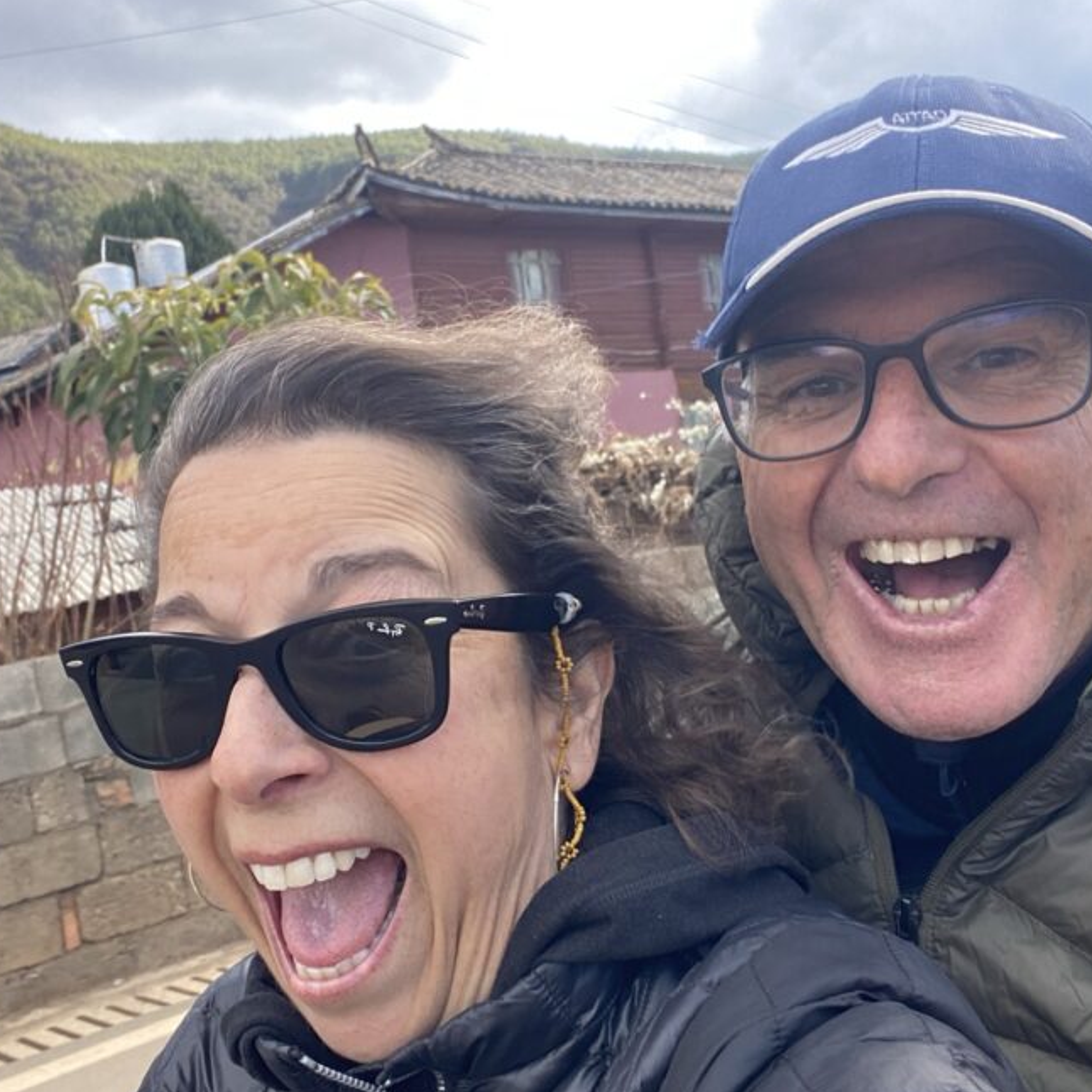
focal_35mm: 42
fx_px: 1499
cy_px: 505
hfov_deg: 40.0
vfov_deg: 40.0
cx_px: 517
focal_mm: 2.71
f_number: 2.2
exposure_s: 1/122
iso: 25
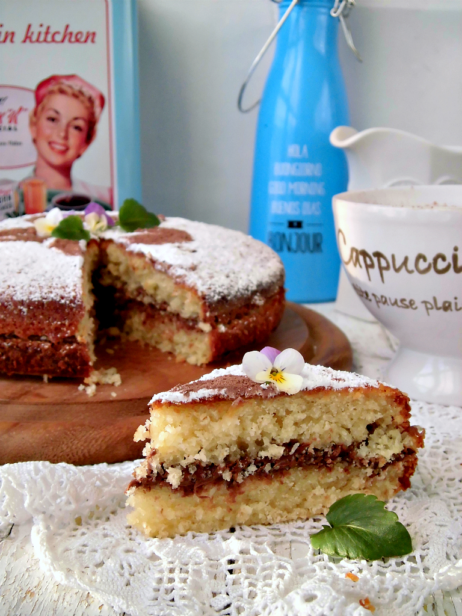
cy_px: 308
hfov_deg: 30.9
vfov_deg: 40.4
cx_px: 231
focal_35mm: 47
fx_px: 836
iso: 200
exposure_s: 1/60
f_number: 3.4
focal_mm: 8.3
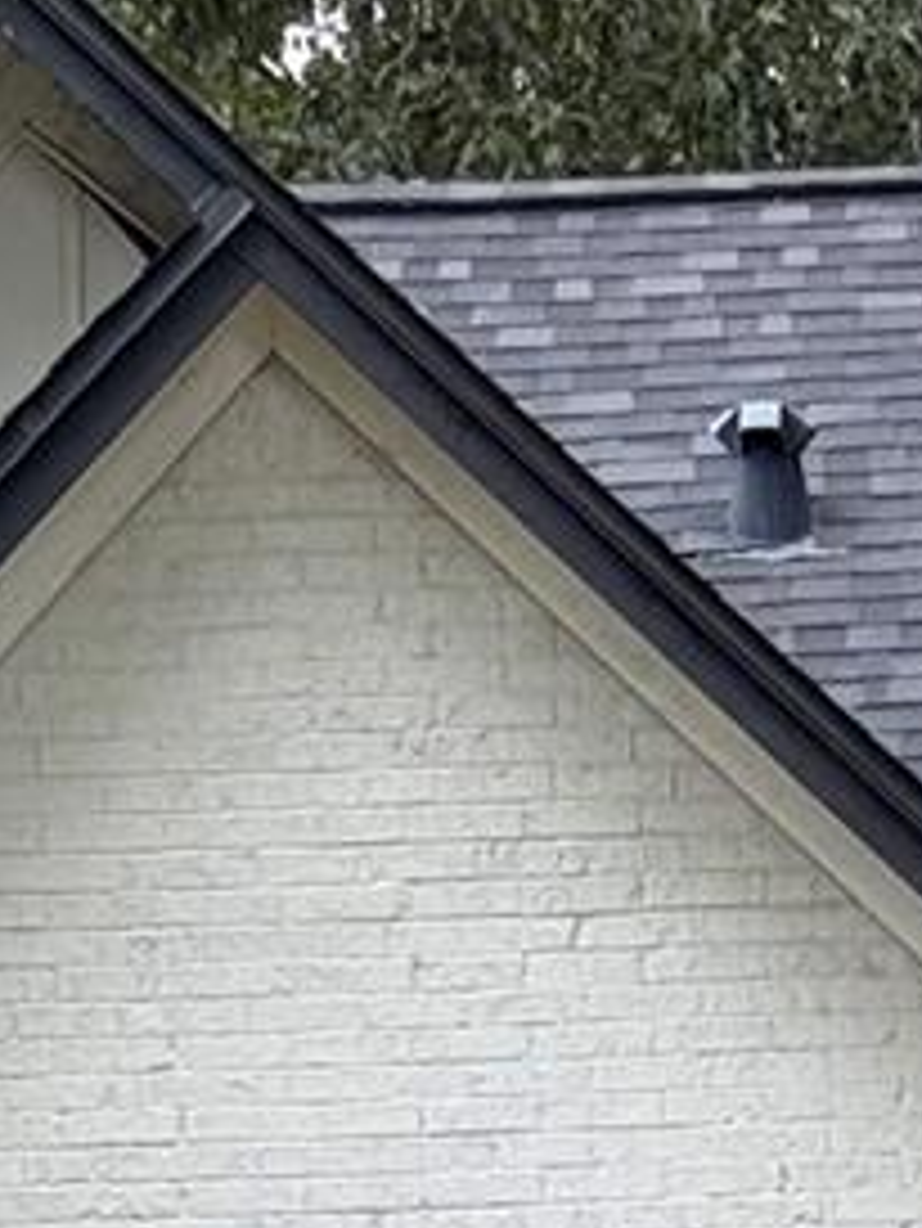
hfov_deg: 5.5
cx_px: 1421
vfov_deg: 6.9
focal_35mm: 270
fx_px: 9581
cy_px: 2946
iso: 64
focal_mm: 6.76
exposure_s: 1/370
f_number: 1.78
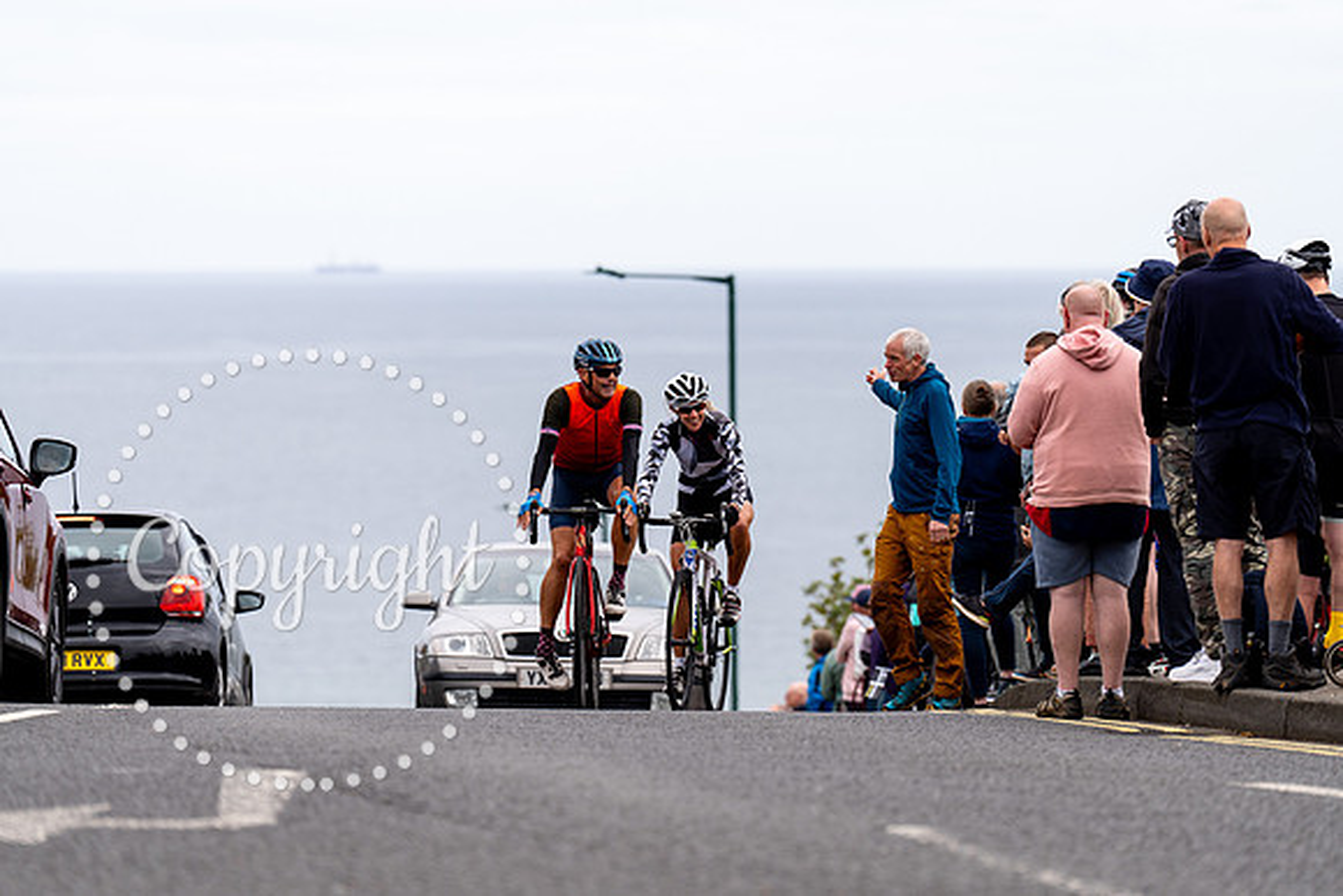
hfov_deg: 11.7
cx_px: 672
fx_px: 6530
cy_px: 448
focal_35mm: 175
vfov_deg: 7.9
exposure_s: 1/640
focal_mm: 175
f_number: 3.5
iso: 100
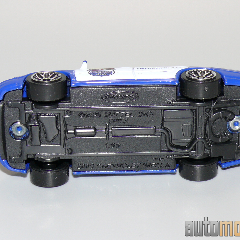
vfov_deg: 13.2
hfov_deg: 13.2
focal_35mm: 132
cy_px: 122
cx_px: 138
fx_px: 1035
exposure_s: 1/30
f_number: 4
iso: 100
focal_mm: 14
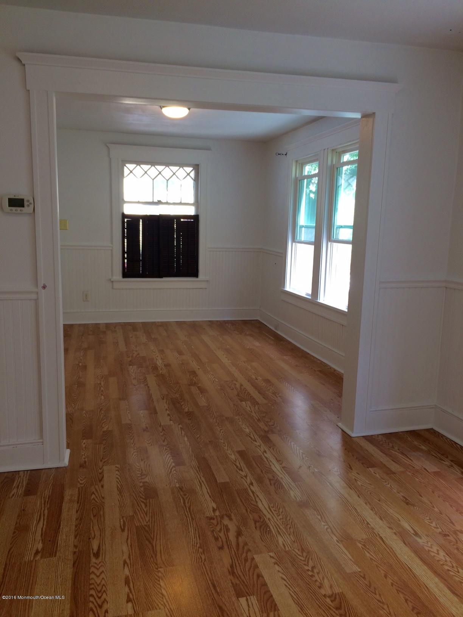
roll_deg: +0.4
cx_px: 232
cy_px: 308
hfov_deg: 48.2
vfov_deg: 61.7
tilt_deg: -9.9
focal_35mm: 29
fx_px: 517
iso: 32
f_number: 2.2
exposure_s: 1/40
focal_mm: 4.15
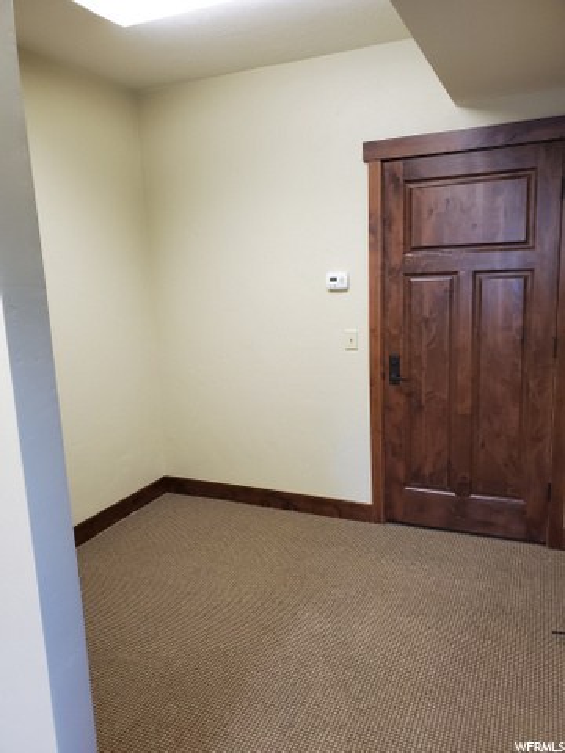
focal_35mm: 26
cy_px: 376
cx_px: 282
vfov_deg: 67.3
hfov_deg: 53.1
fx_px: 566
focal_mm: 4.3
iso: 200
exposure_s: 1/40
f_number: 2.4
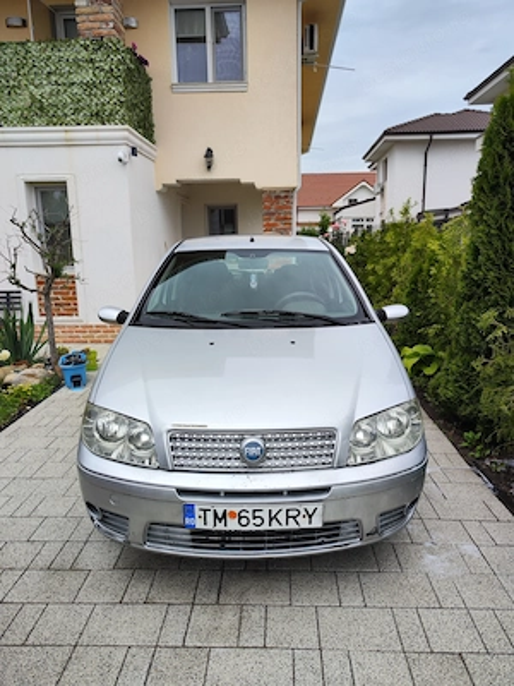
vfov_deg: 73.9
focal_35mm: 23
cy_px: 343
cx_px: 257
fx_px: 455
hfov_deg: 58.9
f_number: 1.69
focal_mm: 7.01
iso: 50
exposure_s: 1/214
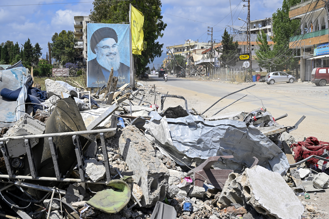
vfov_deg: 21.6
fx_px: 576
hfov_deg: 31.9
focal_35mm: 63
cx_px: 164
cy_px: 110
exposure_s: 1/640
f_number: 11
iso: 400
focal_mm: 63
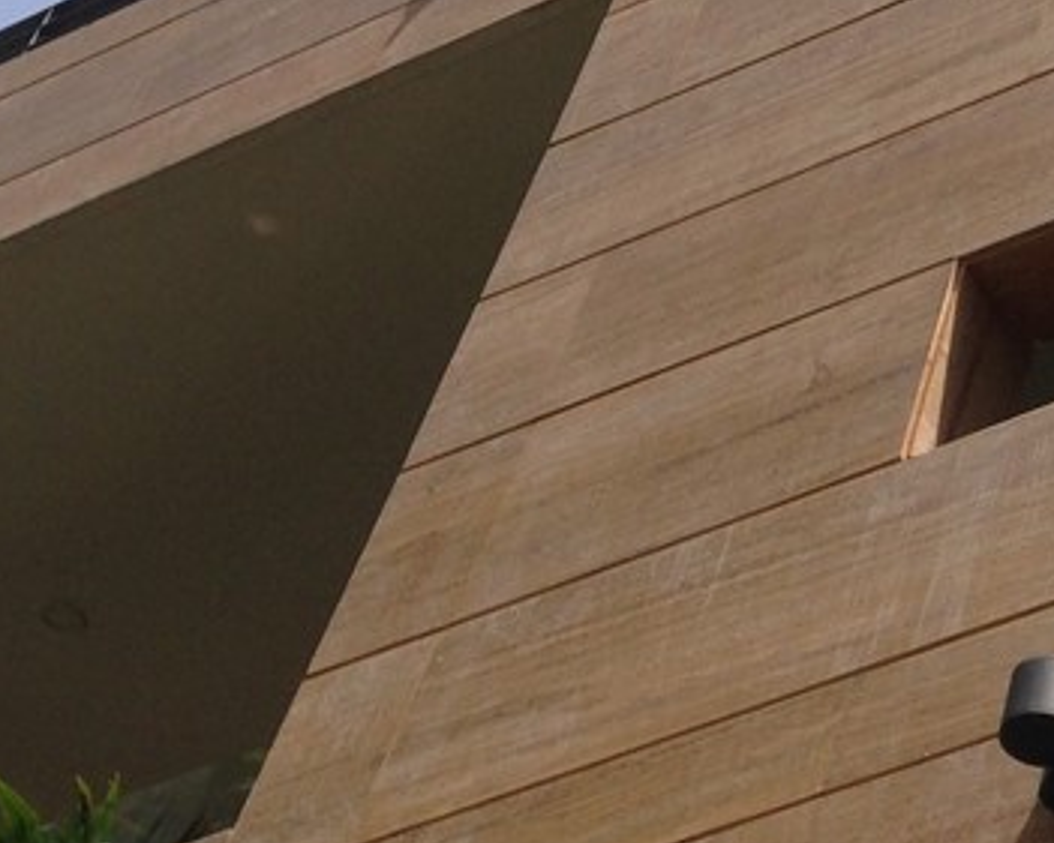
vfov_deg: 14.0
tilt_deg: +46.7
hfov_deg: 16.0
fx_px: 3432
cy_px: 417
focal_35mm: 110
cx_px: 1573
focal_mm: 4.12
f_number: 2.4
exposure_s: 1/1695
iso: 50
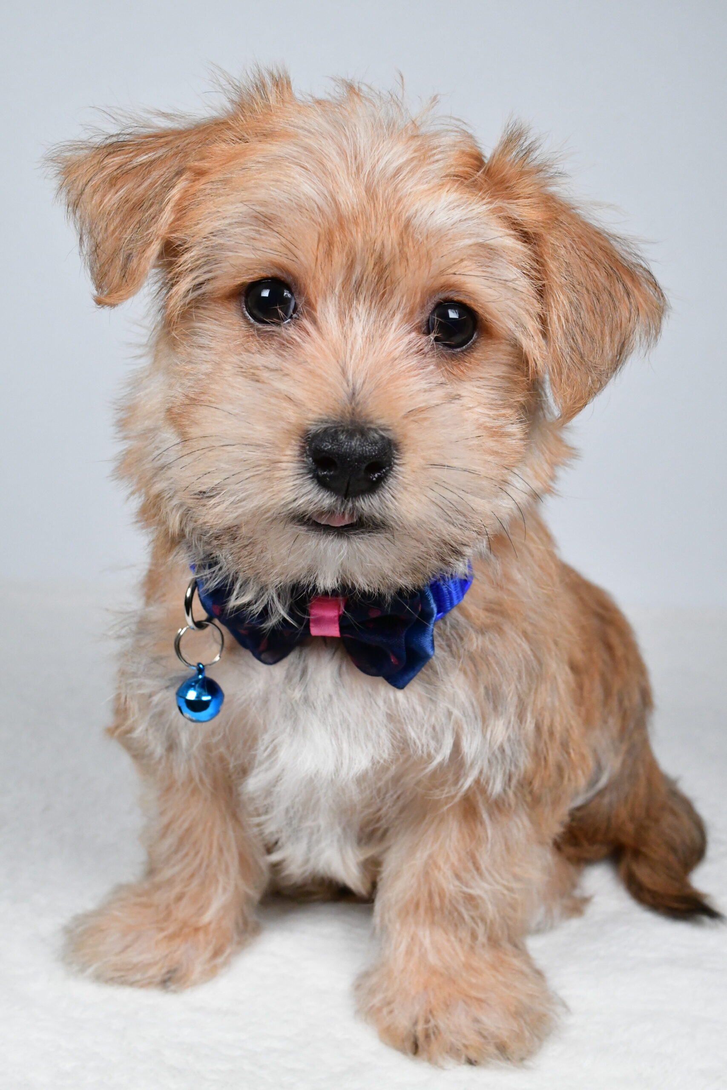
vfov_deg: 46.4
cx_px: 364
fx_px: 1272
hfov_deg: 31.9
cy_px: 545
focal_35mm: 42
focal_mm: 28
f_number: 10
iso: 5000
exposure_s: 1/1000
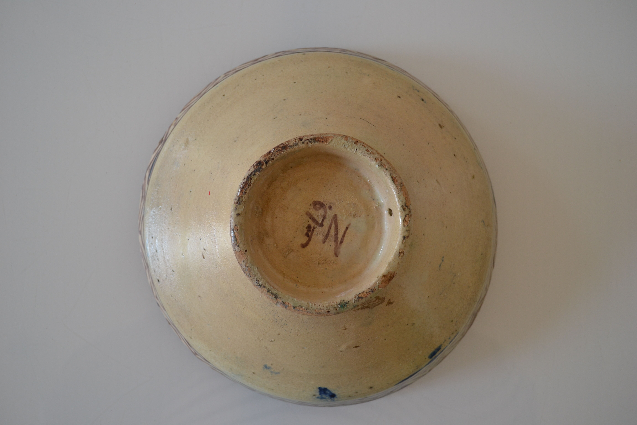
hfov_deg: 57.2
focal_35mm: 33
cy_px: 212
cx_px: 318
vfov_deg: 40.0
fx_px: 584
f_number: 4.5
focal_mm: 22
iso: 400
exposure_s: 1/80
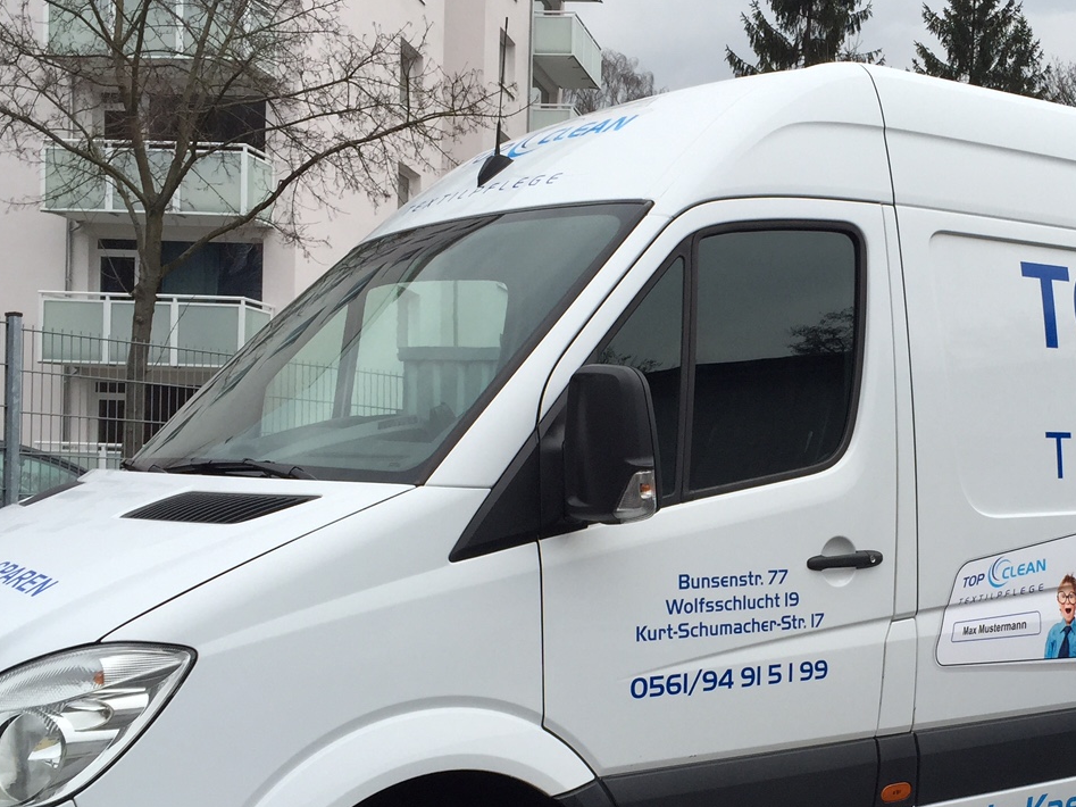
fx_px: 1554
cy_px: 561
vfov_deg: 28.8
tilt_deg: -0.6
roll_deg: -0.7
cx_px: 790
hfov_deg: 37.4
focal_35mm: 50
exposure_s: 1/353
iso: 32
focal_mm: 4.15
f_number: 2.2
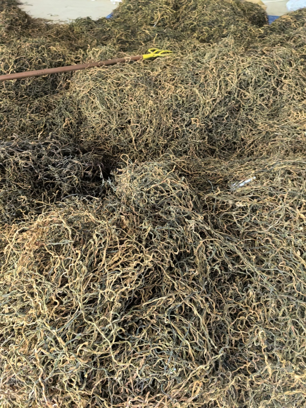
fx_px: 318
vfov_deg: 65.3
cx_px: 153
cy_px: 204
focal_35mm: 27
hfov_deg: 51.3
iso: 200
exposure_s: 1/100
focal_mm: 5.75
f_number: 2
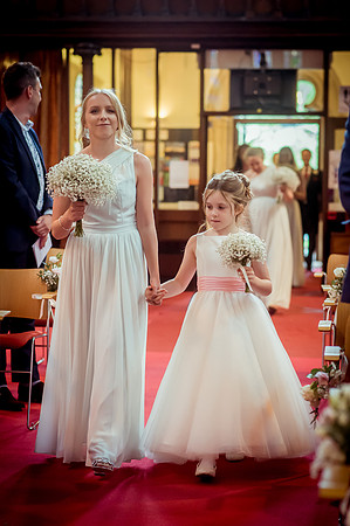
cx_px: 175
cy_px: 263
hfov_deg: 16.0
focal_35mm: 85
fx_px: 1242
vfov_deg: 23.9
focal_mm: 85
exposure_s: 1/500
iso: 7200
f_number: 3.2
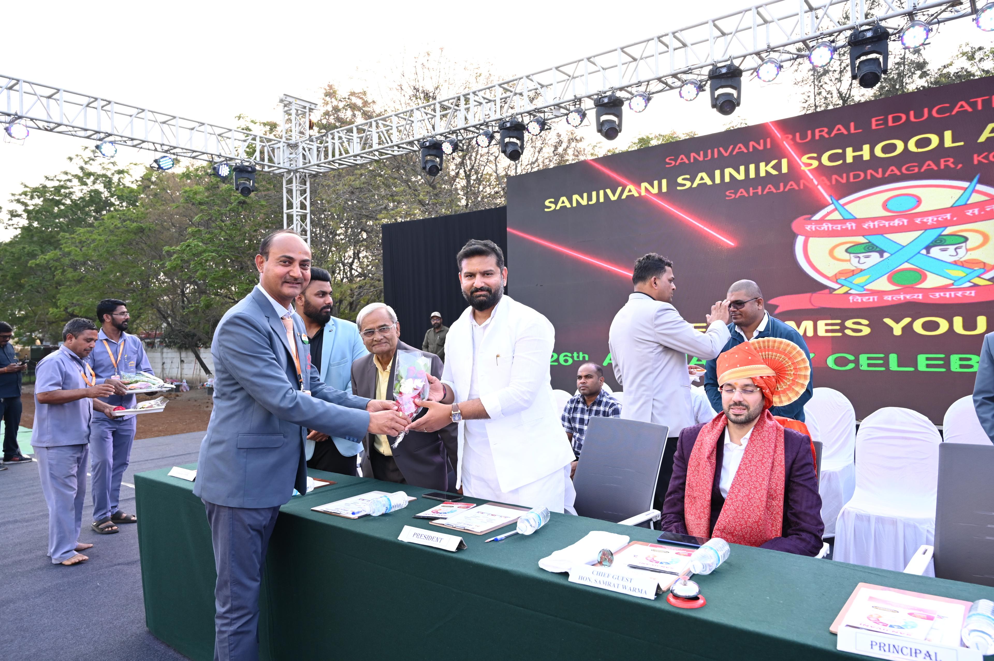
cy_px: 330
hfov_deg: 73.8
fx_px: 662
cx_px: 497
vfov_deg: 53.1
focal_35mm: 24
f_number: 5
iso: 400
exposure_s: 1/125
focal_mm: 24
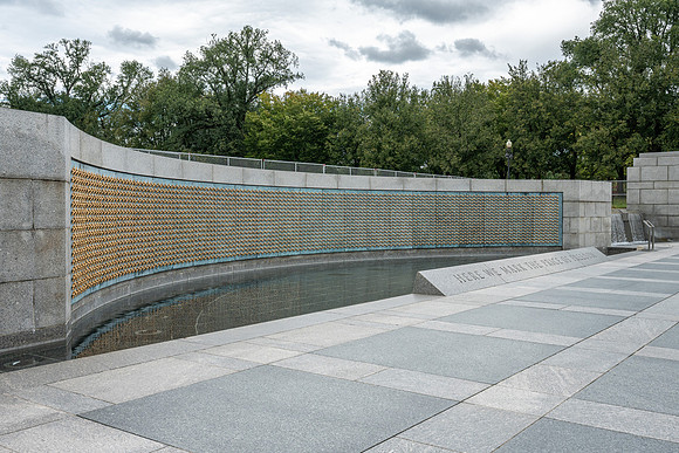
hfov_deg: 53.1
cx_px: 340
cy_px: 226
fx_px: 679
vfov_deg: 36.9
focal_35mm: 36
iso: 640
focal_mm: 36
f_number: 10
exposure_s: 1/400
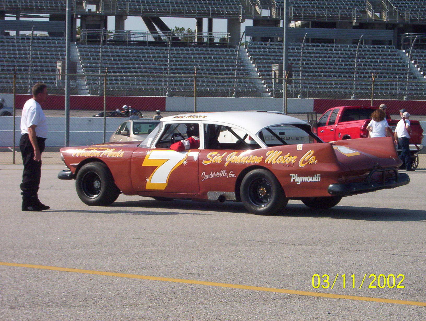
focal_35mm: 108
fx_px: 1332
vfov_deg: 13.8
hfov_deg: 18.2
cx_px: 213
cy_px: 160
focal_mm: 16.61
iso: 100
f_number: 8.9
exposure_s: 1/331
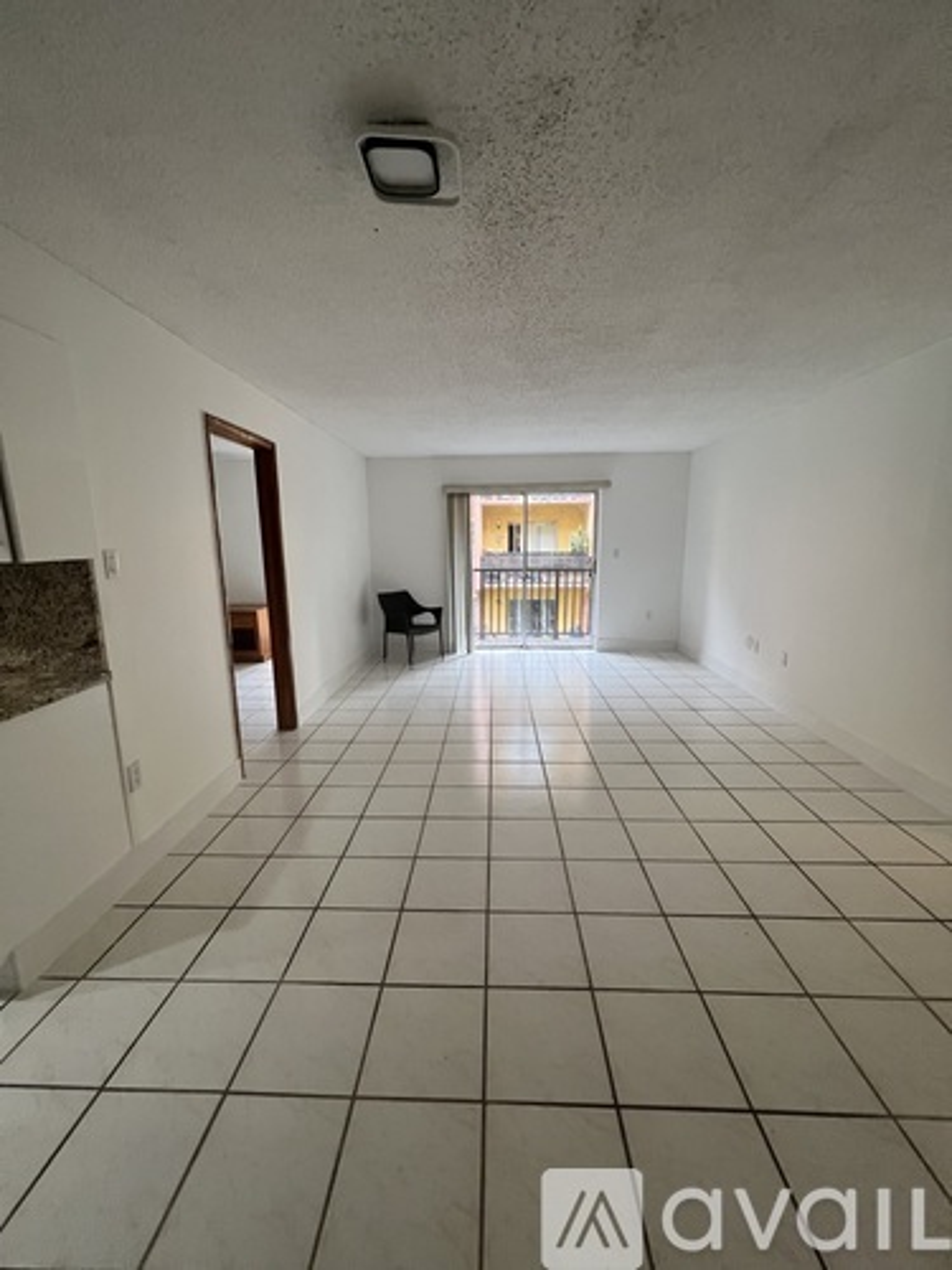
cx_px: 476
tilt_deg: -11.1
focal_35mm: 13
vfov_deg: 106.2
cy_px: 635
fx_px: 477
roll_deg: +1.4
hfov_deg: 89.9
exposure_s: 1/120
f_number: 1.8
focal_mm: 1.57
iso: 125
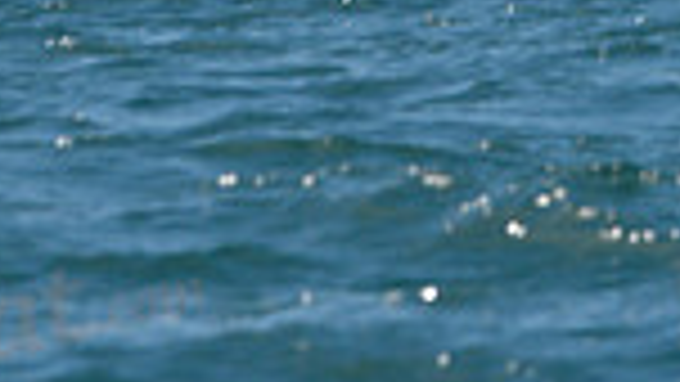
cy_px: -398
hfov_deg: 1.9
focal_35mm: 1128
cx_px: 441
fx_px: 20342
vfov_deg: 1.1
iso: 280
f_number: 10
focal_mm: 280
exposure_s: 1/800
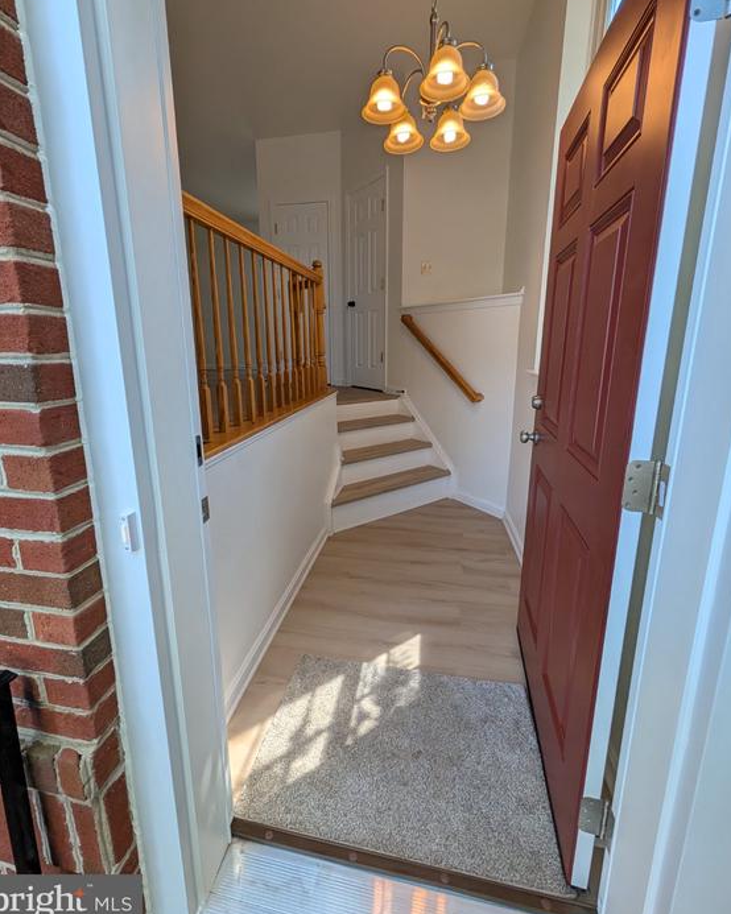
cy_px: 422
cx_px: 359
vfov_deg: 104.7
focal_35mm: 13
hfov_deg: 92.2
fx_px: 352
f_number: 1.7
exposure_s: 1/329
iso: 44
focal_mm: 2.02
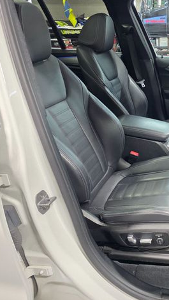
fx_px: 271
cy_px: 149
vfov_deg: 58.0
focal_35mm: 34
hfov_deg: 31.6
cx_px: 175
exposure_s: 1/120
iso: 1000
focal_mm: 6.3
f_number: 1.7
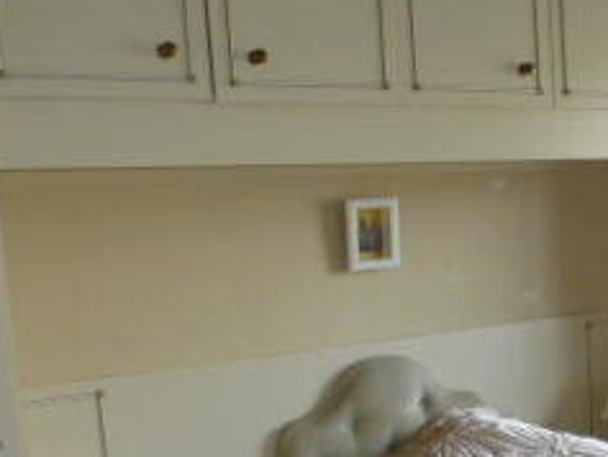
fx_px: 1037
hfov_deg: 31.4
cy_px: 363
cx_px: 532
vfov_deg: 24.5
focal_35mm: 59
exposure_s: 1/125
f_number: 3.3
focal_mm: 4.3
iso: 500
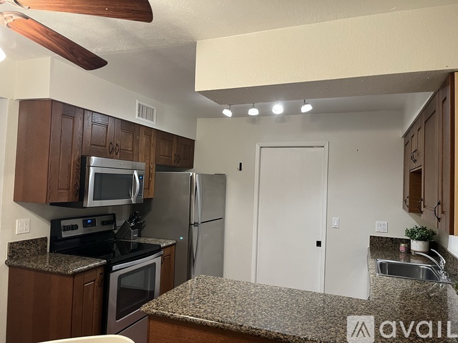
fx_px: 344
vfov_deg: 53.0
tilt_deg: +1.3
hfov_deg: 67.3
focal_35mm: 26
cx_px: 229
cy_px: 172
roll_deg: -3.0
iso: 320
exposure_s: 1/60
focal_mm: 5.1
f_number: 1.6
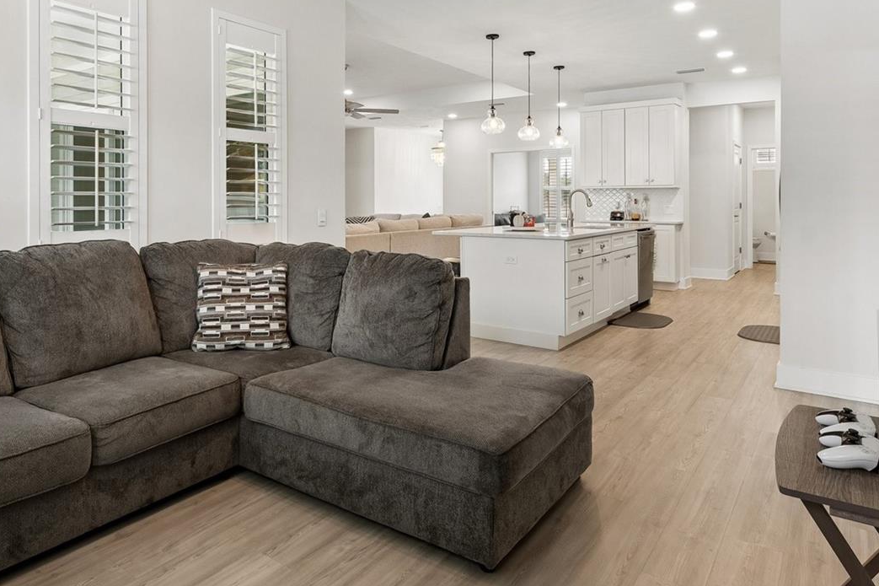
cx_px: 367
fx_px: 561
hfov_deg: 75.5
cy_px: 200
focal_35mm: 23
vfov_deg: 54.1
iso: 200
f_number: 8
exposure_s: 1/10
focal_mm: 10
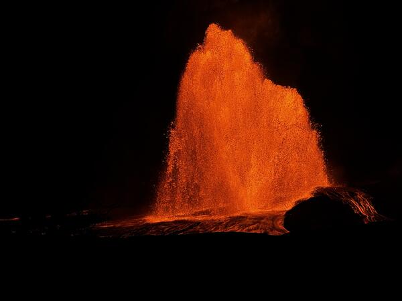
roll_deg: -1.3
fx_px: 1394
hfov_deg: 16.4
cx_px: 201
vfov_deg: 12.3
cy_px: 150
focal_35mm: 120
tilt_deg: -2.9
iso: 50
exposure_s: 1/197
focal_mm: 15.66
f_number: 2.8
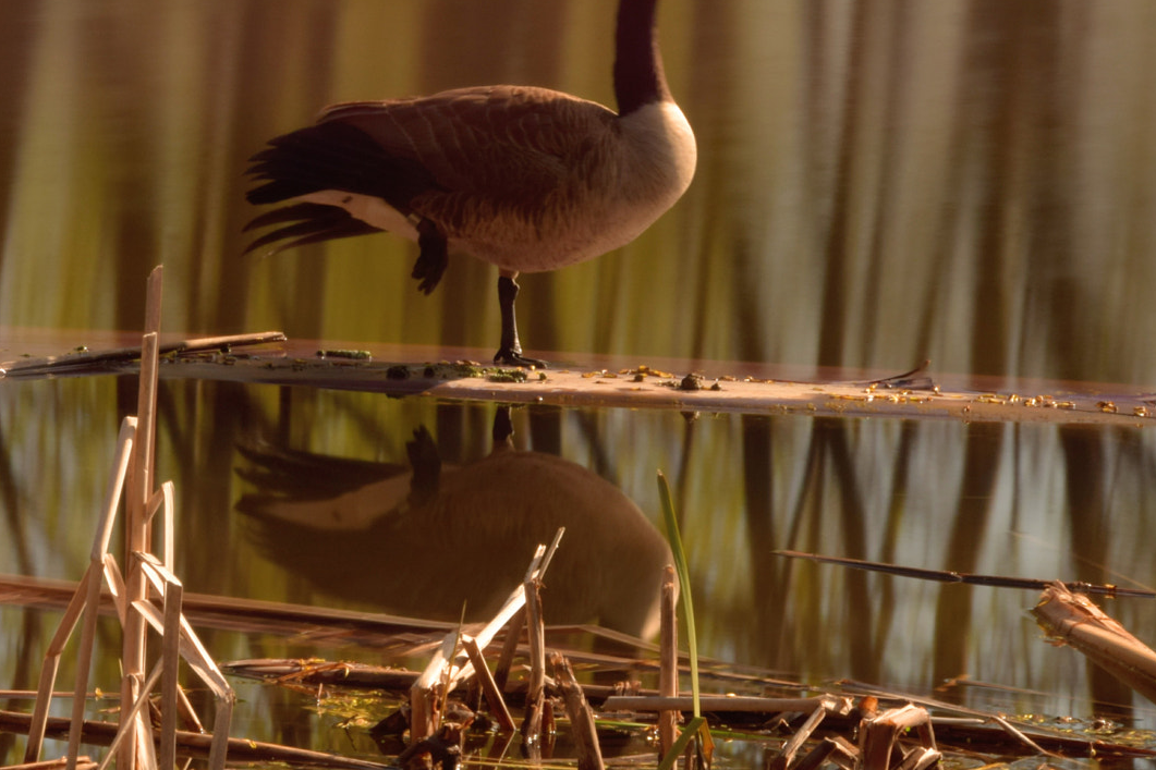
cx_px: 133
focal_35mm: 304
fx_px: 9758
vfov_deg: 4.5
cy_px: 328
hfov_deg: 6.8
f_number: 22
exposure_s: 15
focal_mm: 105
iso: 100
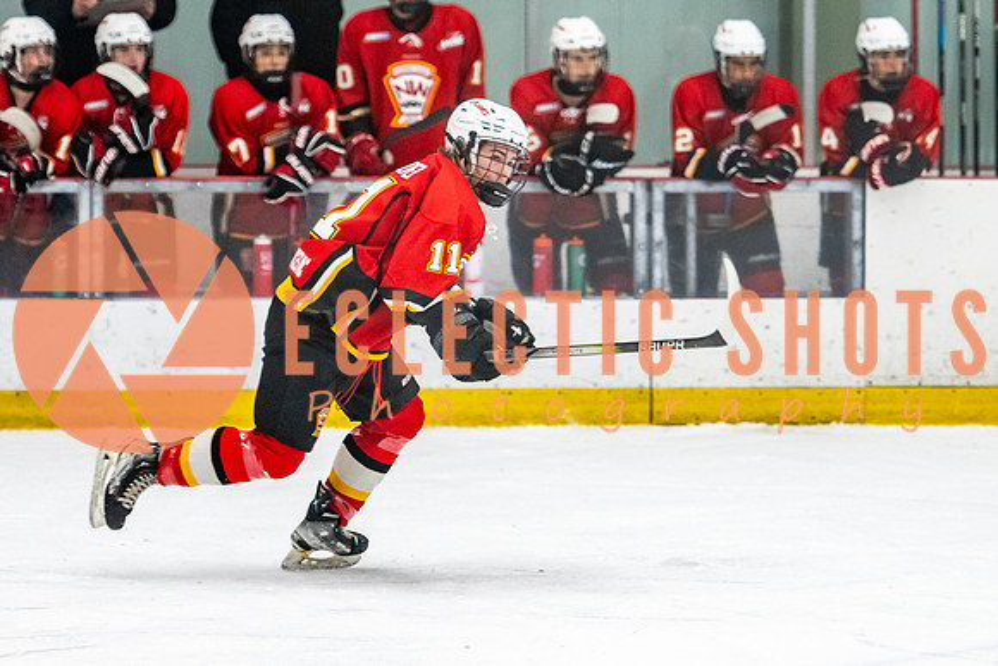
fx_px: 6385
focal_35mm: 230
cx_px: 465
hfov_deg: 8.9
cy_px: 323
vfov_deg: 6.0
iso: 3200
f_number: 2.8
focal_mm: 125
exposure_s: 1/800
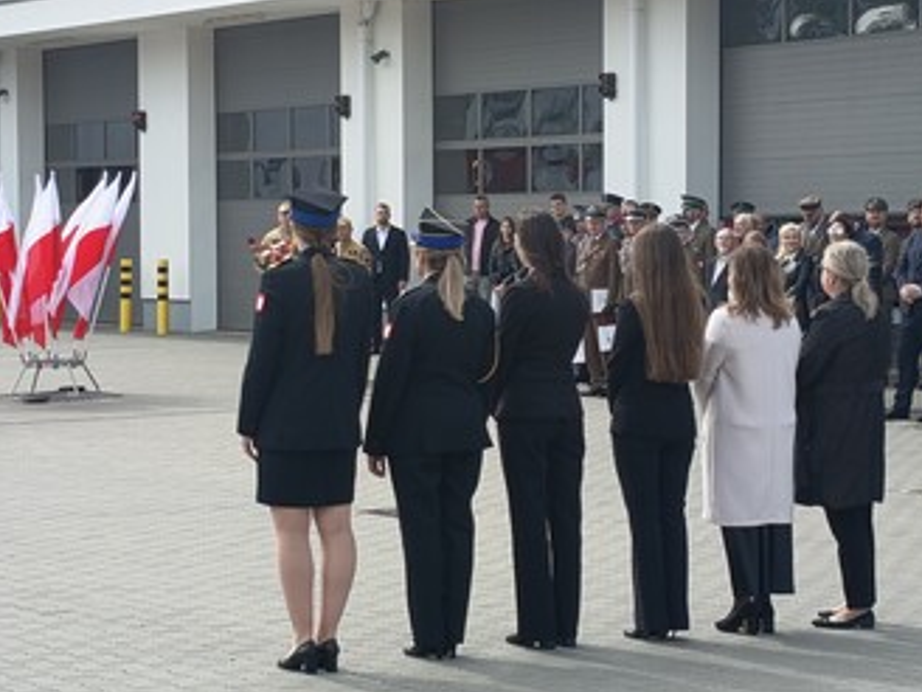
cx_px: 457
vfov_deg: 15.4
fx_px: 2557
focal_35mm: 96
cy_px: 332
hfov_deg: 20.4
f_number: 1.7
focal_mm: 5.27
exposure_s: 1/275
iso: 50
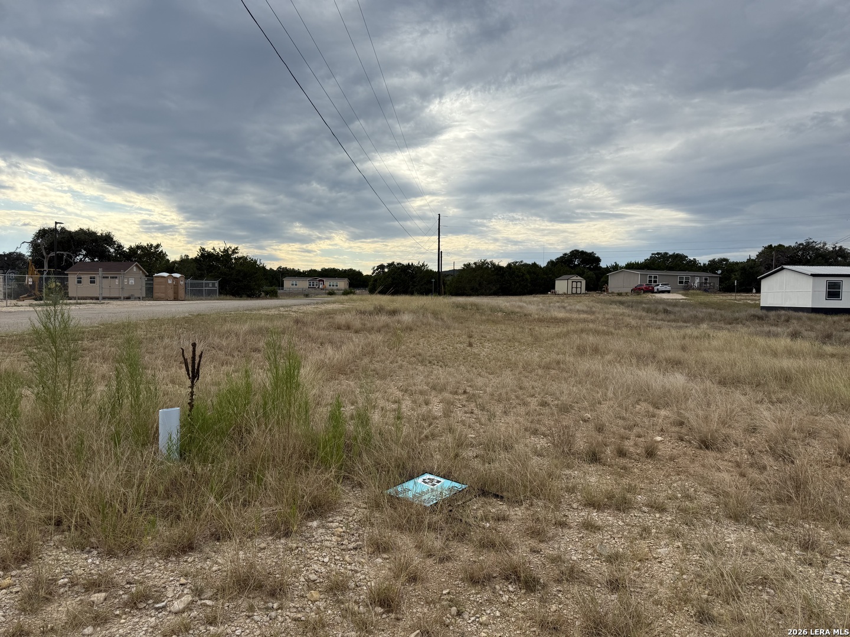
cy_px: 318
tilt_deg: -1.2
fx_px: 589
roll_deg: +0.4
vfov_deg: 56.8
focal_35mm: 24
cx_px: 425
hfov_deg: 71.6
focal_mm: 6.76
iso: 80
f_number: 1.78
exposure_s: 1/4673
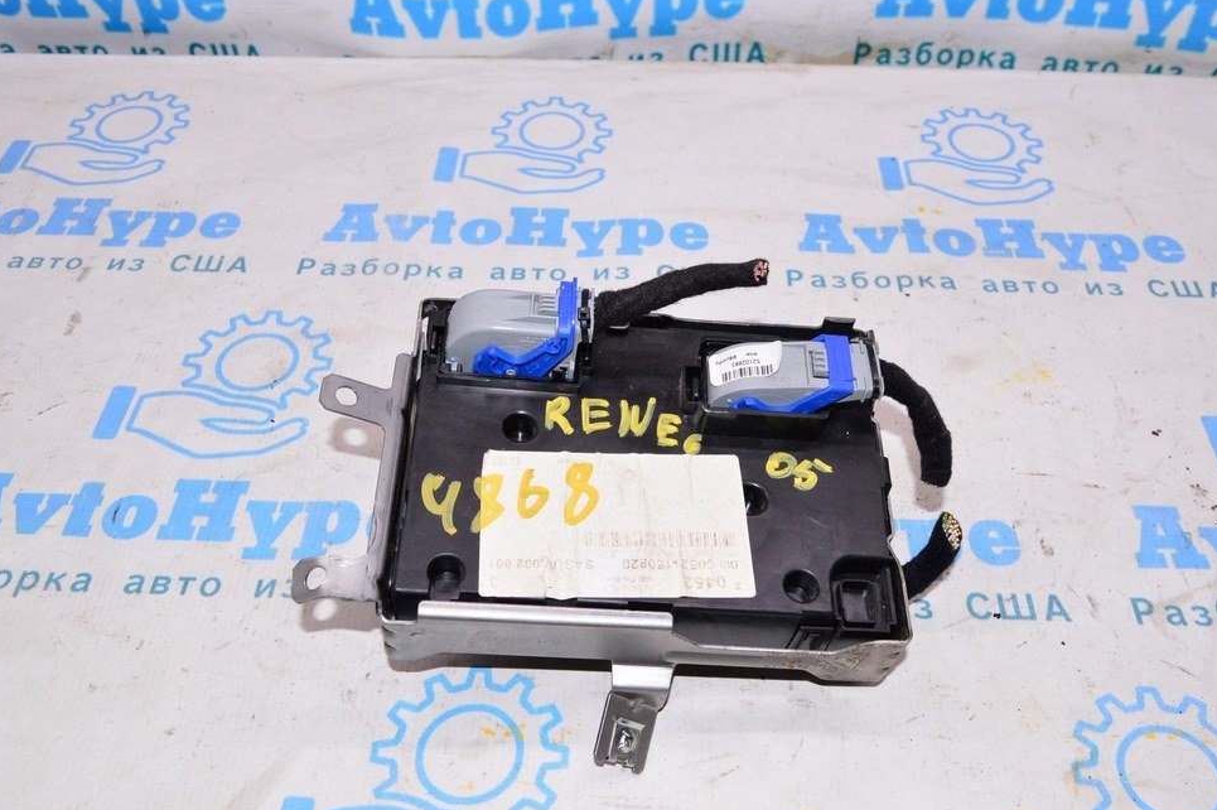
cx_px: 618
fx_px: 1182
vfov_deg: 37.8
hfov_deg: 54.5
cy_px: 423
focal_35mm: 35
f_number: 8
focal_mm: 22
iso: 1600
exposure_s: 1/160
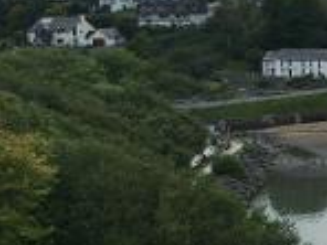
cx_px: 550
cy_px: 109
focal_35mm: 98
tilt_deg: -7.1
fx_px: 926
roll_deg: +1.0
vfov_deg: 15.1
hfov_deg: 17.2
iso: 25
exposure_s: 1/725
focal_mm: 4.15
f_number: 2.2
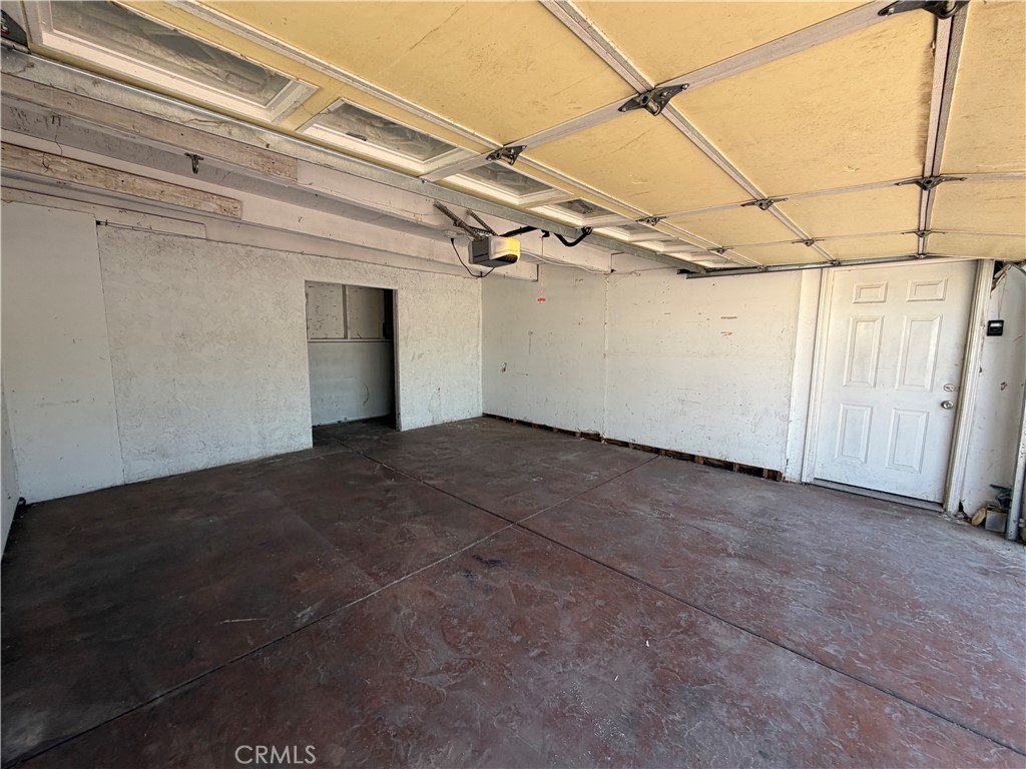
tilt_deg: -3.9
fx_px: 415
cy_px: 384
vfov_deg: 85.7
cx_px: 513
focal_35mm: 14
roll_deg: -3.0
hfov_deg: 102.1
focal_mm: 2.22
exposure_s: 1/121
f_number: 2.2
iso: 50
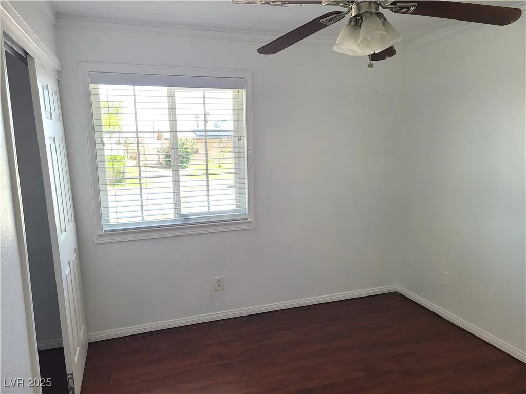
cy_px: 197
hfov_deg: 67.3
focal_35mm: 26
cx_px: 263
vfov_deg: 53.1
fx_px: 395
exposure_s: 1/60
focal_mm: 5.4
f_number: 1.8
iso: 64
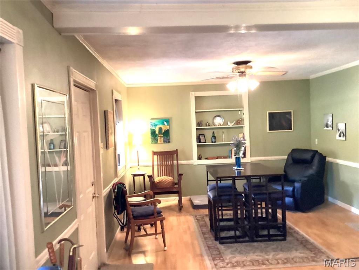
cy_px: 135
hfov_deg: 58.4
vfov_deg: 45.4
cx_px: 180
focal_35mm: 31
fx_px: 321
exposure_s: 1/25
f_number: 2.4
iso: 400
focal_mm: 3.3
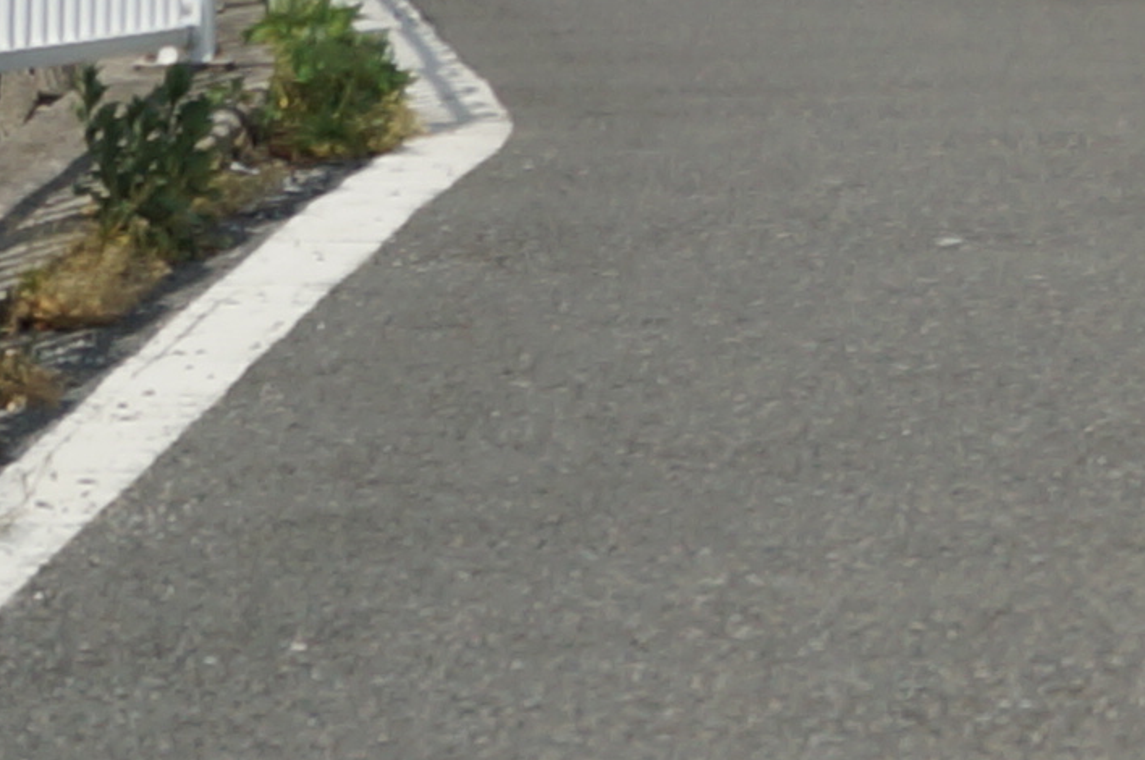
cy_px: -1072
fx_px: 7273
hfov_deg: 7.7
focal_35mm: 229
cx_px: 3564
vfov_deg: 5.8
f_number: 8
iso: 100
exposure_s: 1/500
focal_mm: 22
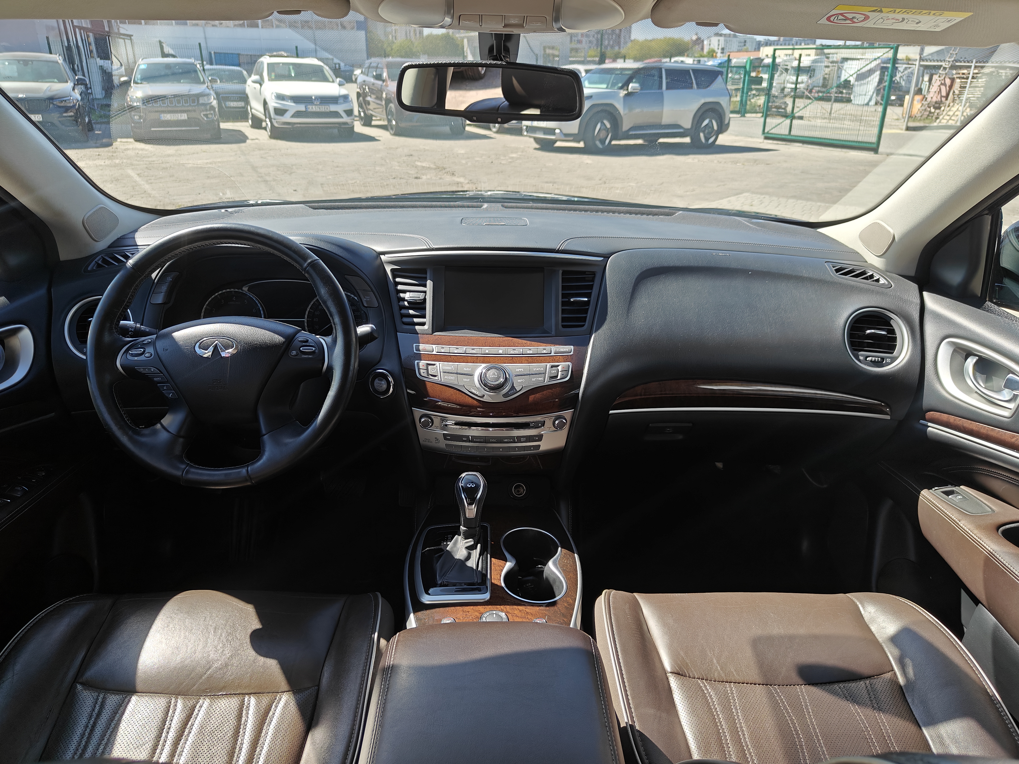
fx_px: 706
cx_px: 510
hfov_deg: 71.6
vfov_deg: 56.8
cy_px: 382
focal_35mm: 24
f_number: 1.8
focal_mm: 5.59
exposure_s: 1/1499
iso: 50
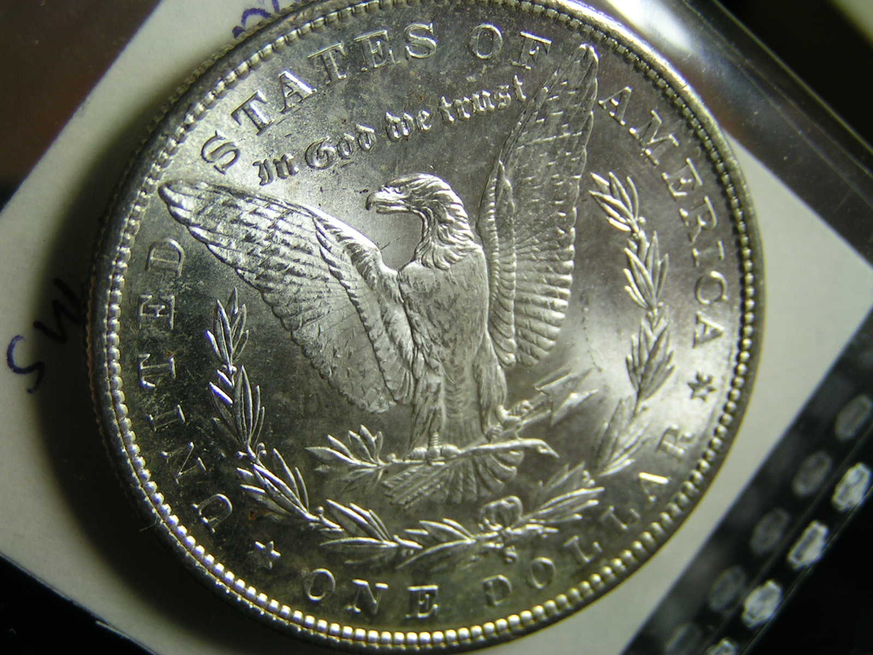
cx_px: 436
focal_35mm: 63
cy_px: 328
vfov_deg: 23.3
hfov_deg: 30.7
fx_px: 1589
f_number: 3.2
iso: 50
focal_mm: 9.7
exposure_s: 1/80
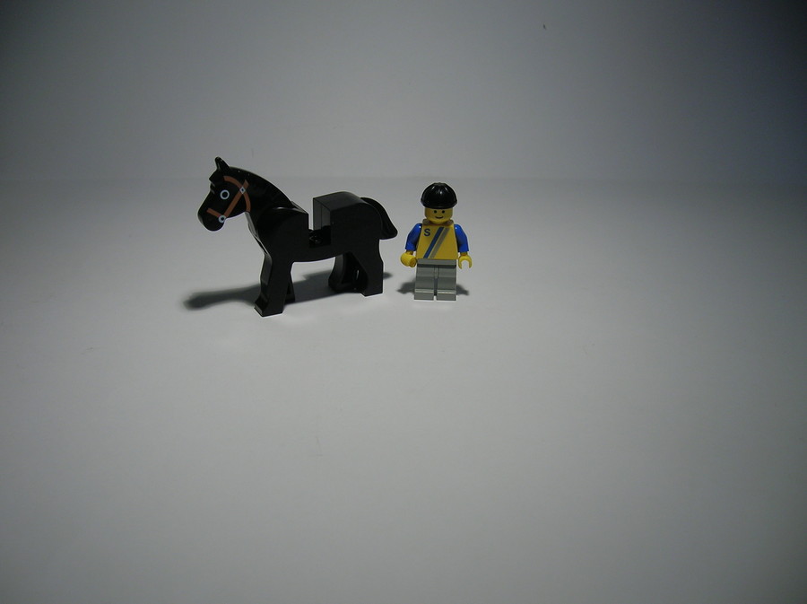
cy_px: 302
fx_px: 792
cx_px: 404
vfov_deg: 41.7
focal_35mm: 34
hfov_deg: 54.0
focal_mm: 5.7
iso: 50
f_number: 2.9
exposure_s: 1/81.2
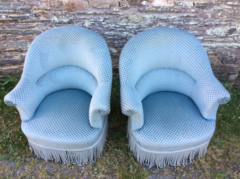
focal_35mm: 32
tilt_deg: -40.0
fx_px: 222
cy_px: 90
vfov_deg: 44.1
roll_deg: +1.0
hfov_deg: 56.9
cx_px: 120
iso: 50
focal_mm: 3.3
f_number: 2.4
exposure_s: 1/100
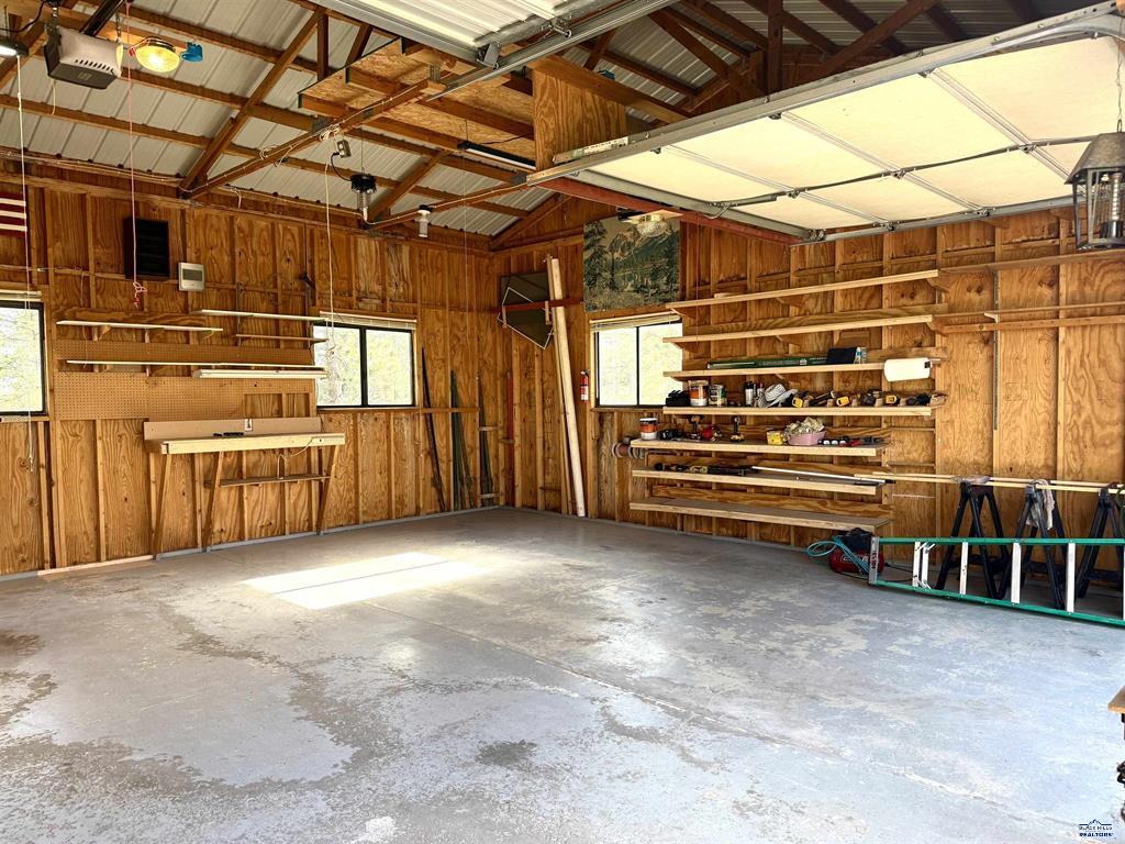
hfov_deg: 71.6
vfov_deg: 56.8
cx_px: 562
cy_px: 422
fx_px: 780
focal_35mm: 24
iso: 125
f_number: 1.78
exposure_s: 1/243
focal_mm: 6.76
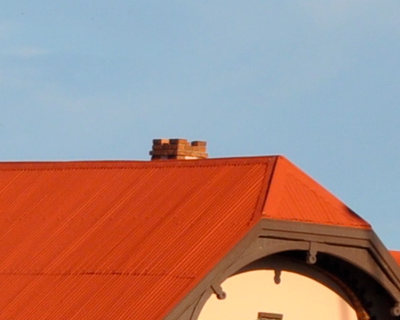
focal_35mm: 577
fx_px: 6827
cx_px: -698
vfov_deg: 2.7
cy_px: 355
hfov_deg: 3.3
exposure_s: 1/320
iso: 200
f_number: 9
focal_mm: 48
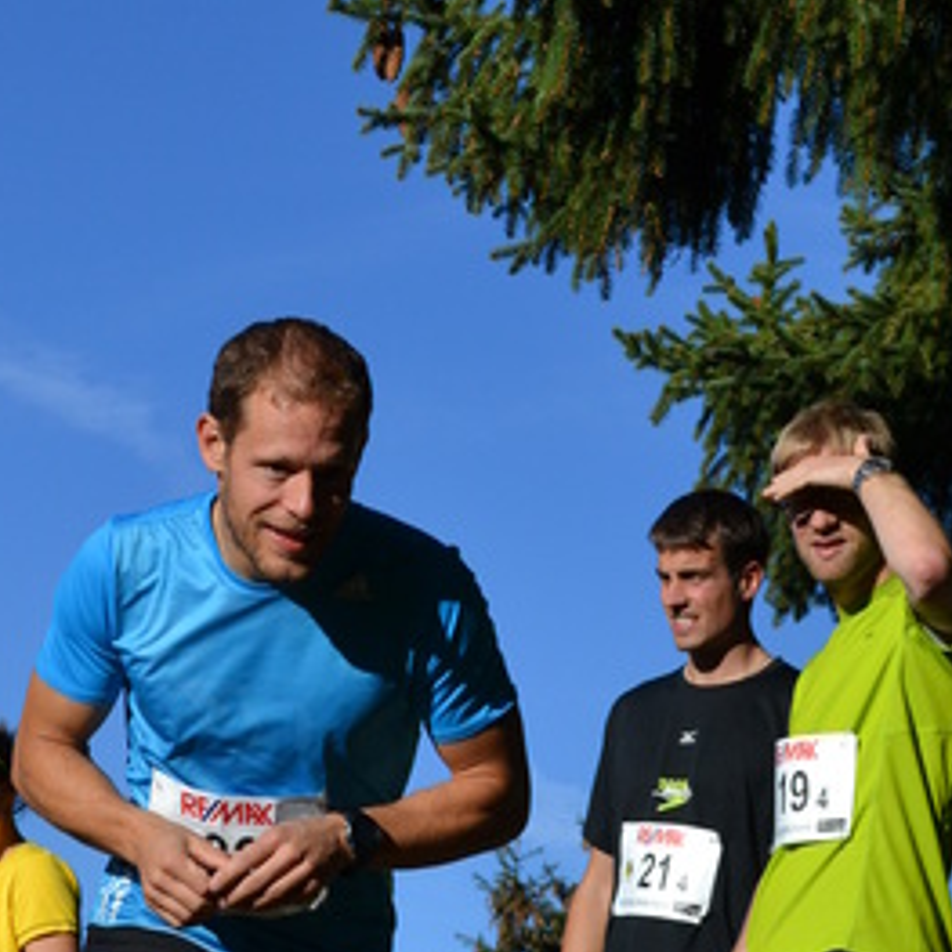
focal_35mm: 153
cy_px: 483
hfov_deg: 11.4
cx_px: 360
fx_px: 4761
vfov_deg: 11.4
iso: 400
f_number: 7.1
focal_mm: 42
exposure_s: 1/2000
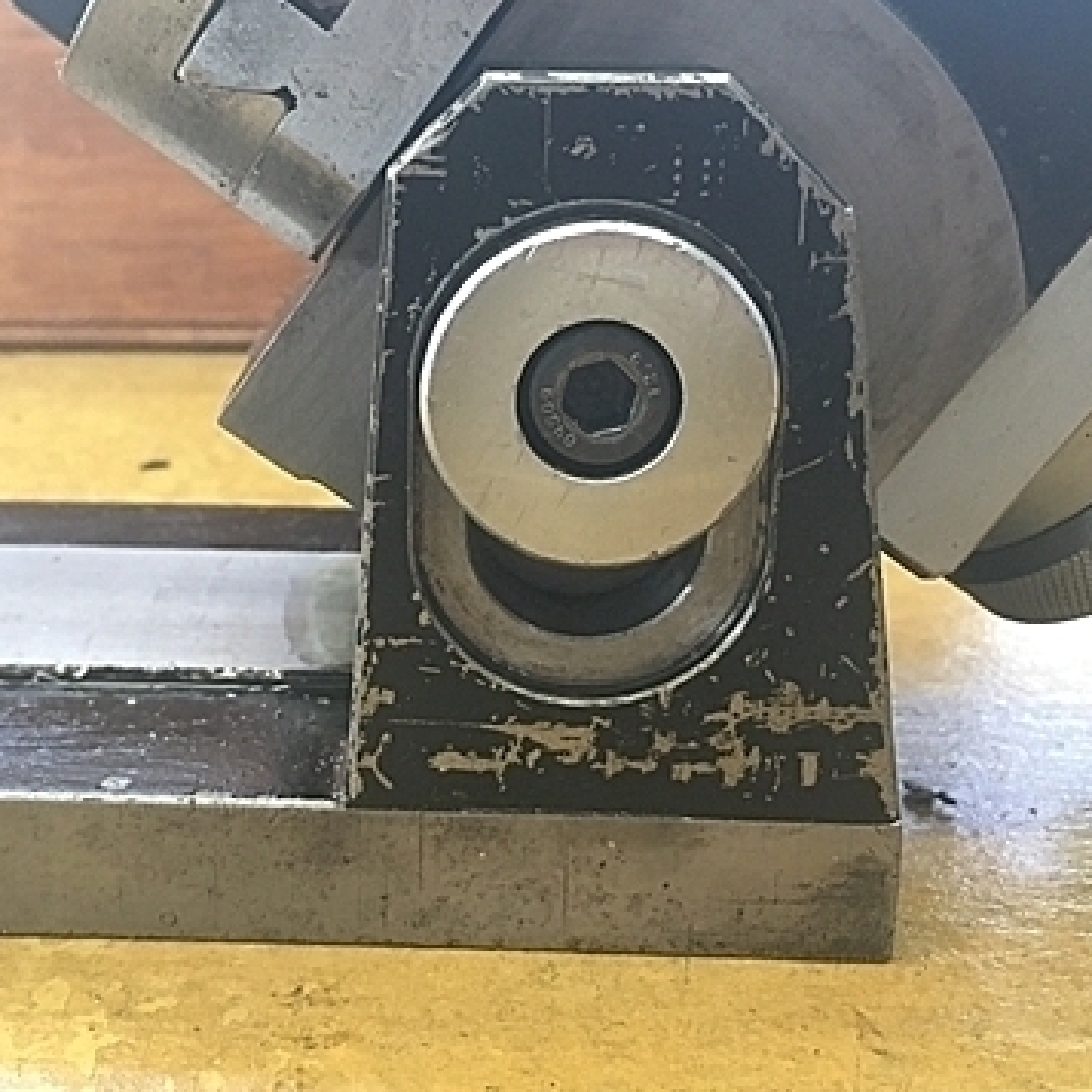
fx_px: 1642
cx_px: 373
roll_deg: +0.3
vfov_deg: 36.6
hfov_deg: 36.5
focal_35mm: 46
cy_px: 434
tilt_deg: -16.2
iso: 160
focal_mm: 4.15
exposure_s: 1/30
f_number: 2.2
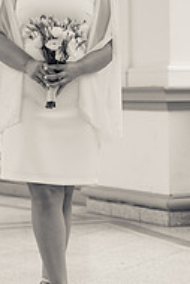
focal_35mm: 147
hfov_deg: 9.3
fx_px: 1162
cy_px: 28
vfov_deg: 13.8
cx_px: 43
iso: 125
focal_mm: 62
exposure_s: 1/1000
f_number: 2.8
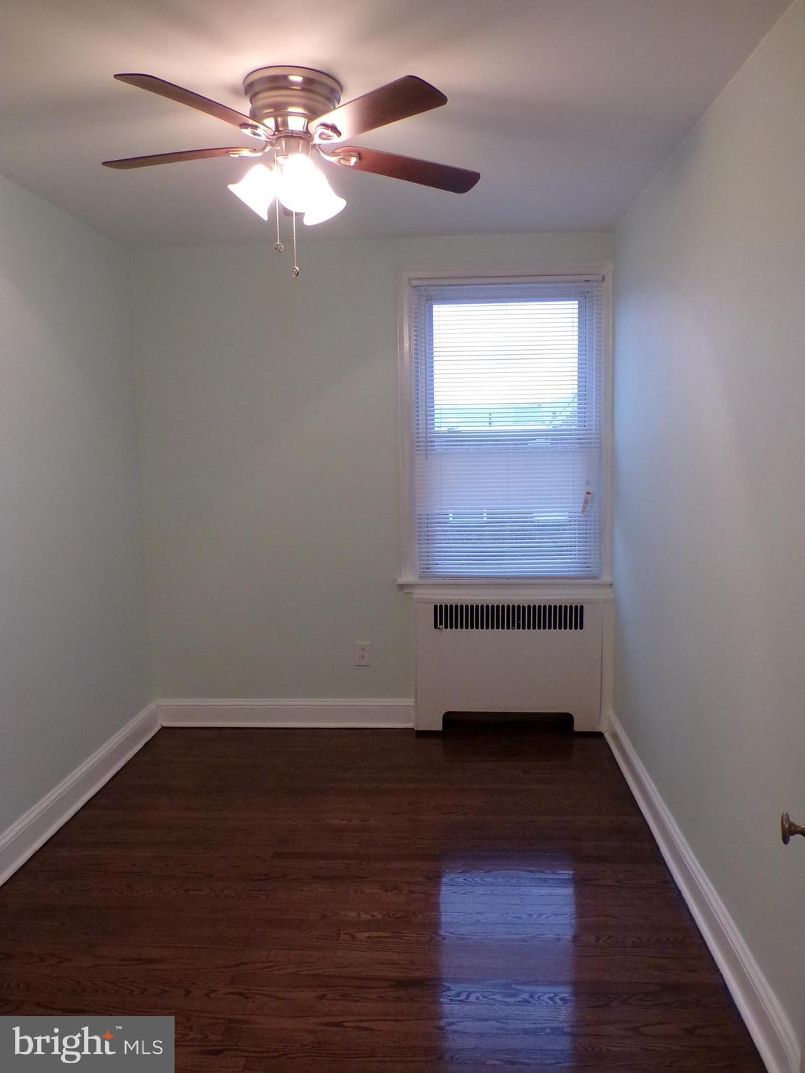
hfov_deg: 53.1
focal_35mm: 26
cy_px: 536
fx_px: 806
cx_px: 402
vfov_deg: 67.3
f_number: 3.2
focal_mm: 4.7
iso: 200
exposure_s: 1/38
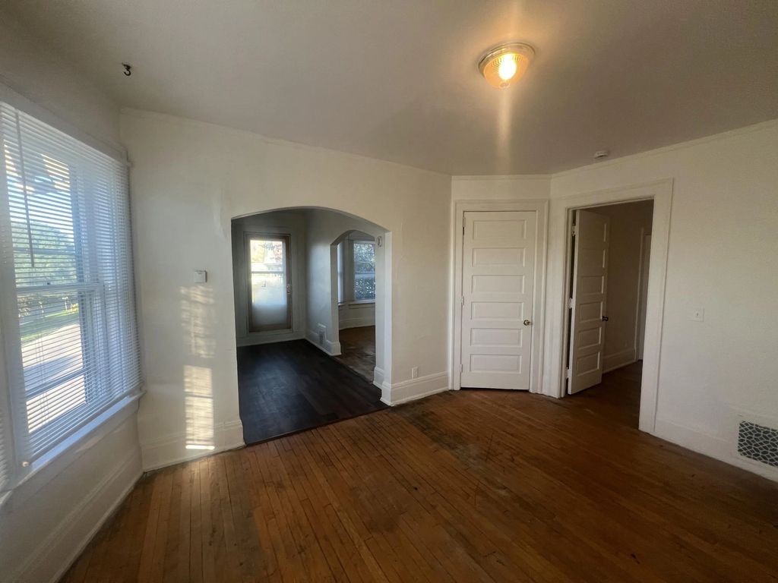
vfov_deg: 89.9
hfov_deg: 106.2
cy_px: 292
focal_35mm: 13
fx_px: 292
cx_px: 389
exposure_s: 1/99
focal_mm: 1.57
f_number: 1.8
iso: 100
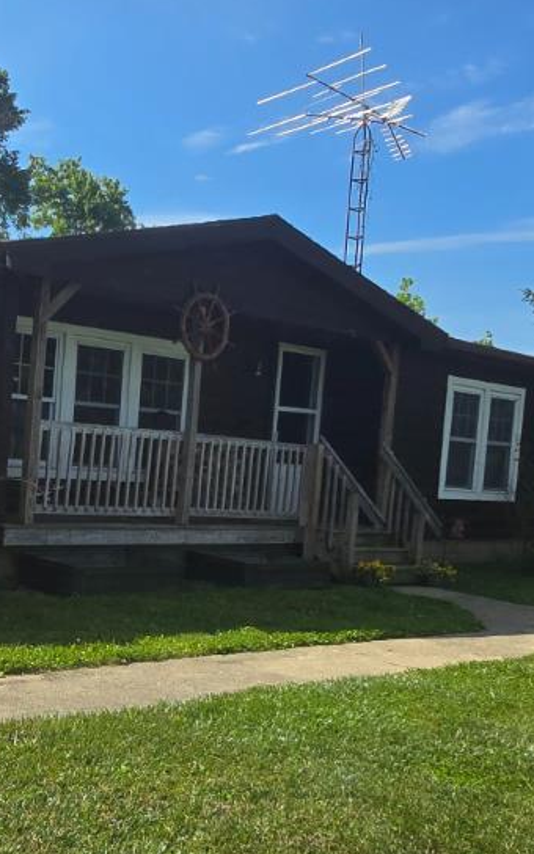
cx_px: 79
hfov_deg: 32.3
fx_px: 885
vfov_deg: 51.1
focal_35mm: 38
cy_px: 520
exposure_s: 1/2524
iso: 50
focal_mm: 2.2
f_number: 2.2
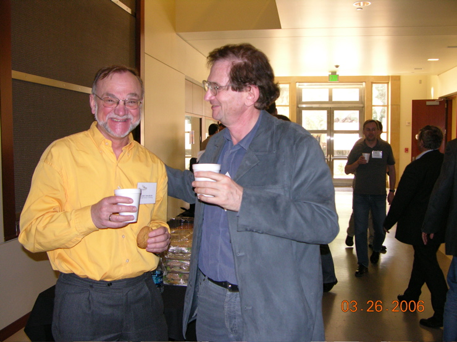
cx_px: 228
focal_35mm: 35
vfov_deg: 40.7
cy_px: 171
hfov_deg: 52.6
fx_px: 462
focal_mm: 8.9
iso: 200
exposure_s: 1/60.1
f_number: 2.8
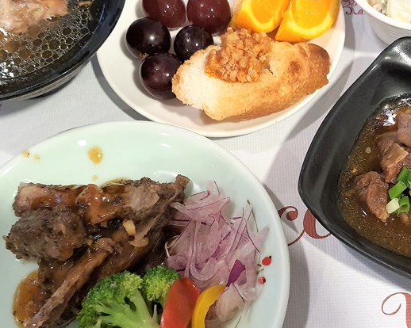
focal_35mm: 49
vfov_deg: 30.8
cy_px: 188
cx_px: 272
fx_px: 596
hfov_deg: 37.7
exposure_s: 1/40
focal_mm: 4.32
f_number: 1.7
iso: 320
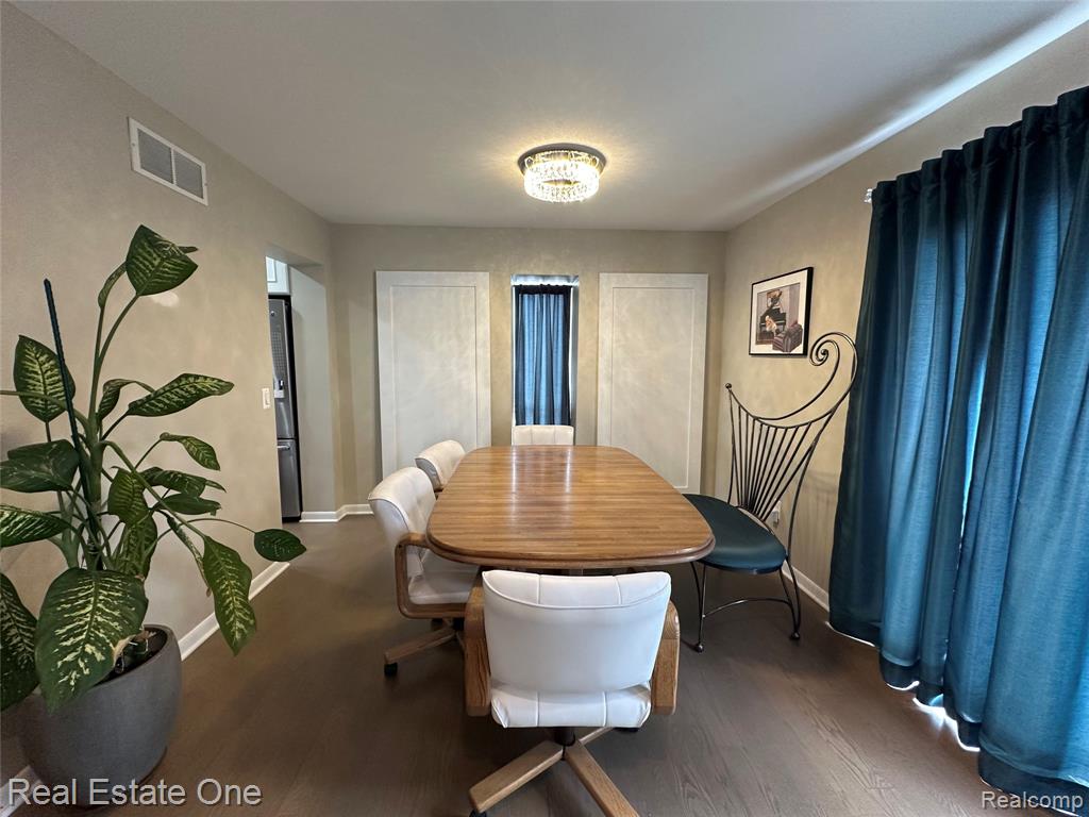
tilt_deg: -7.4
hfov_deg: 102.1
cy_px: 408
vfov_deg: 85.7
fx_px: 440
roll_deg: -0.8
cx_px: 544
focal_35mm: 14
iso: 200
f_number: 2.2
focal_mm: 2.22
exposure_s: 1/60
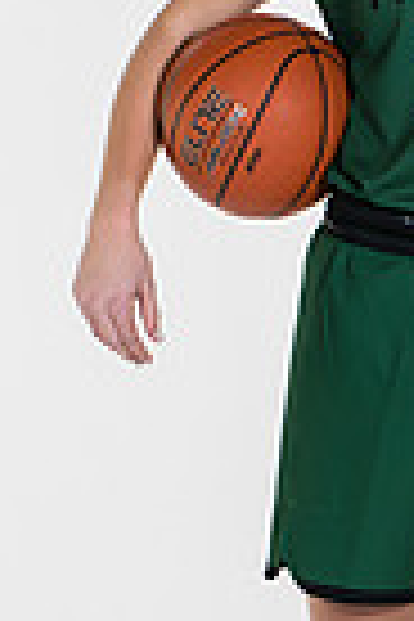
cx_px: 468
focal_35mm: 343
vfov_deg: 6.0
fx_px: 5916
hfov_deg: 4.0
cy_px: 284
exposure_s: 1/160
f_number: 6.3
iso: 200
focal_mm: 70
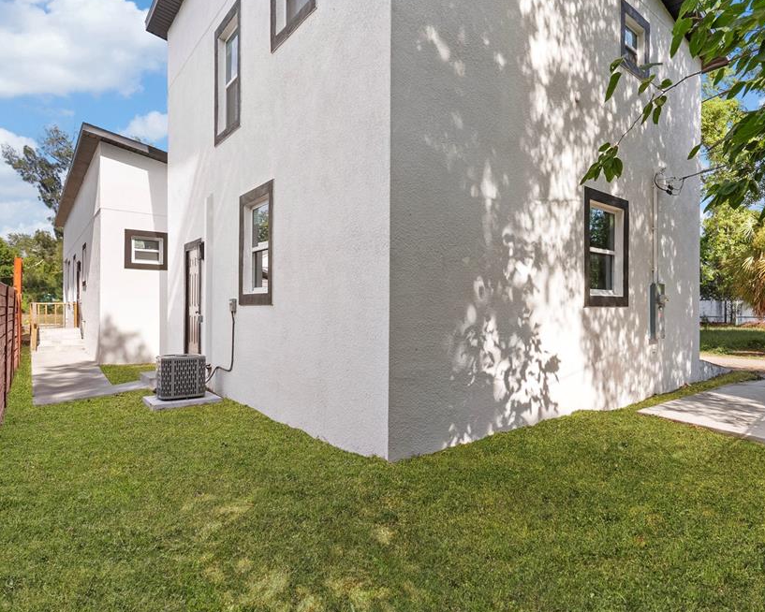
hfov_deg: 79.7
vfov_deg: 68.1
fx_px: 453
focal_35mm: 20
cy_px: 307
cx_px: 449
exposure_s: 1/30
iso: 100
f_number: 8
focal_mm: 17
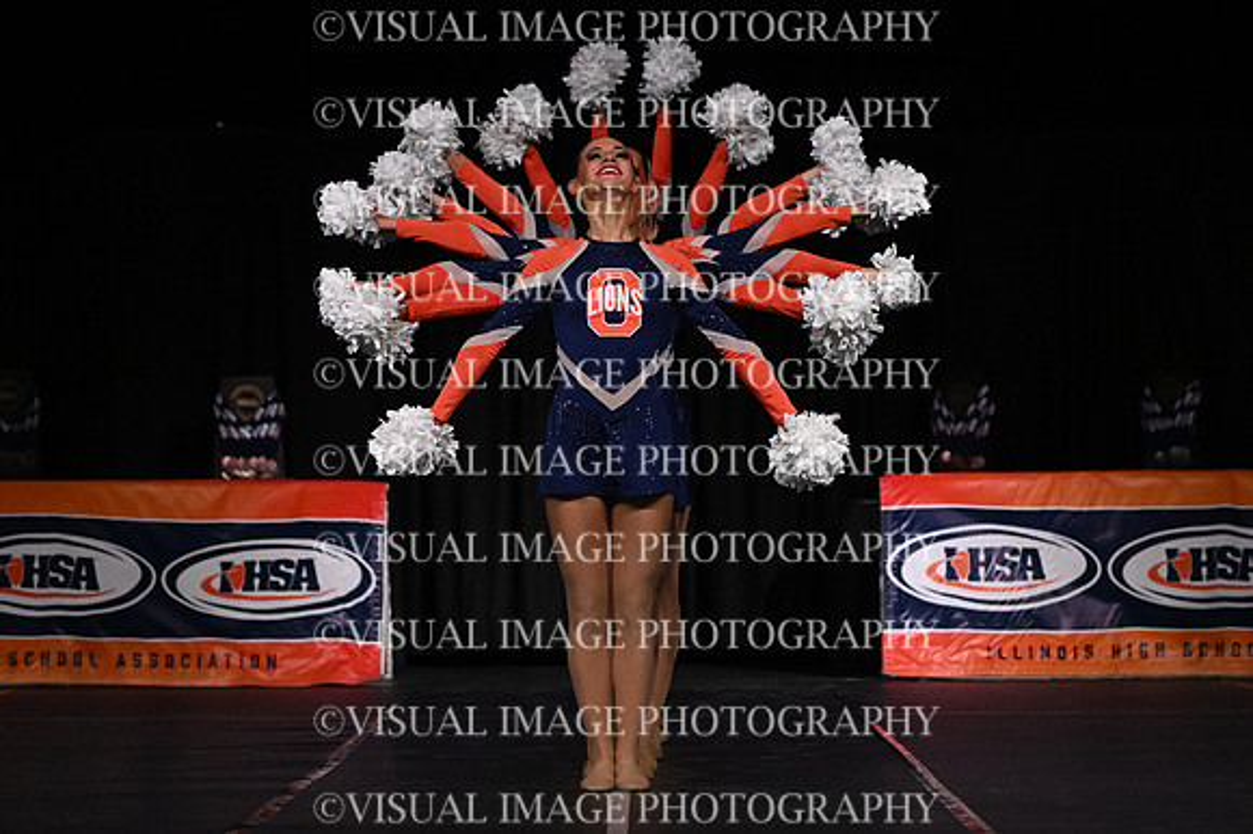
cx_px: 626
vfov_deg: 8.3
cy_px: 417
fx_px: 5739
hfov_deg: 12.5
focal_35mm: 165
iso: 6400
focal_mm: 110
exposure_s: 1/1000
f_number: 4
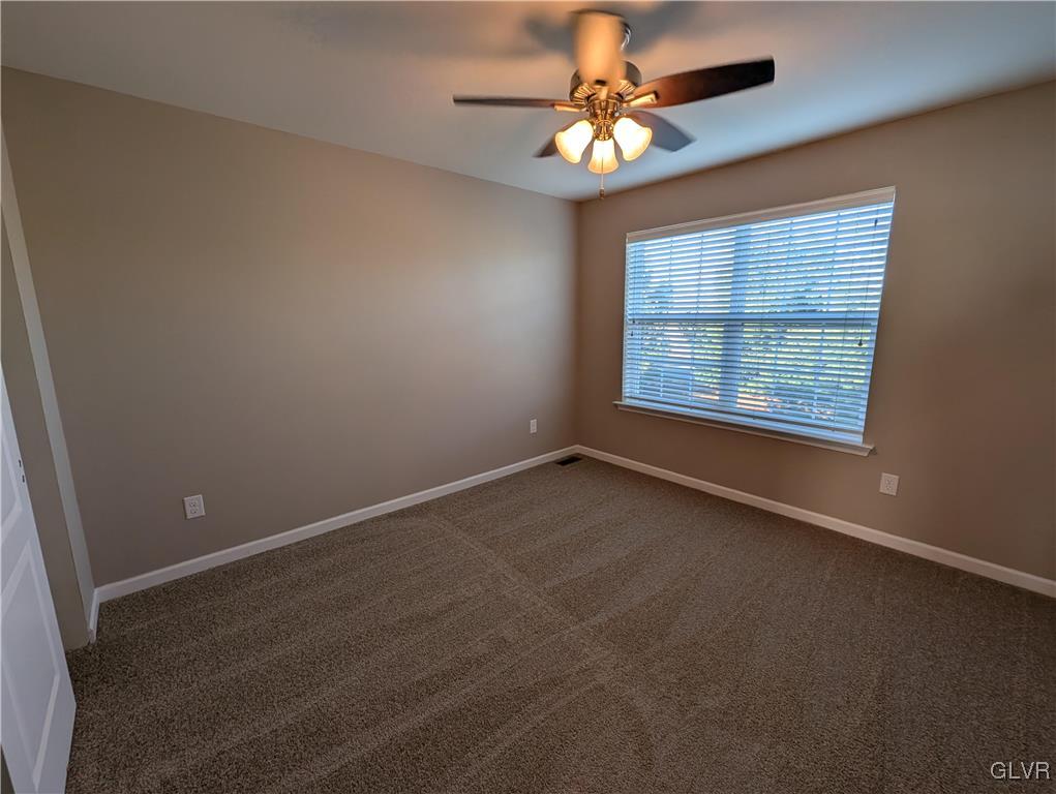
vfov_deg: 90.0
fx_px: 397
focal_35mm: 13
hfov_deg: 106.1
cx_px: 528
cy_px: 397
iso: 47
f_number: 2.2
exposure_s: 1/60
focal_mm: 1.95
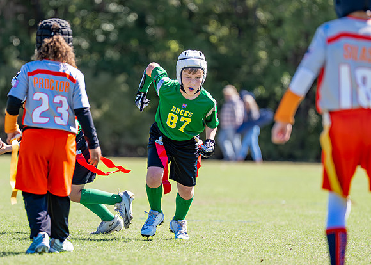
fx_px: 3570
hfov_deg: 5.9
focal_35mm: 339
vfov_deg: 4.2
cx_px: 150
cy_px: 146
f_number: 2.8
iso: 200
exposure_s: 1/1600
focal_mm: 200
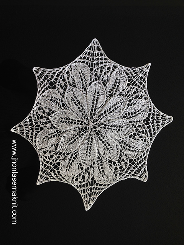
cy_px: 122
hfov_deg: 42.9
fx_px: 234
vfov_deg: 55.4
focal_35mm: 33
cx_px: 92
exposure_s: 1/120
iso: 50
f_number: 2.4
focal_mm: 4.12
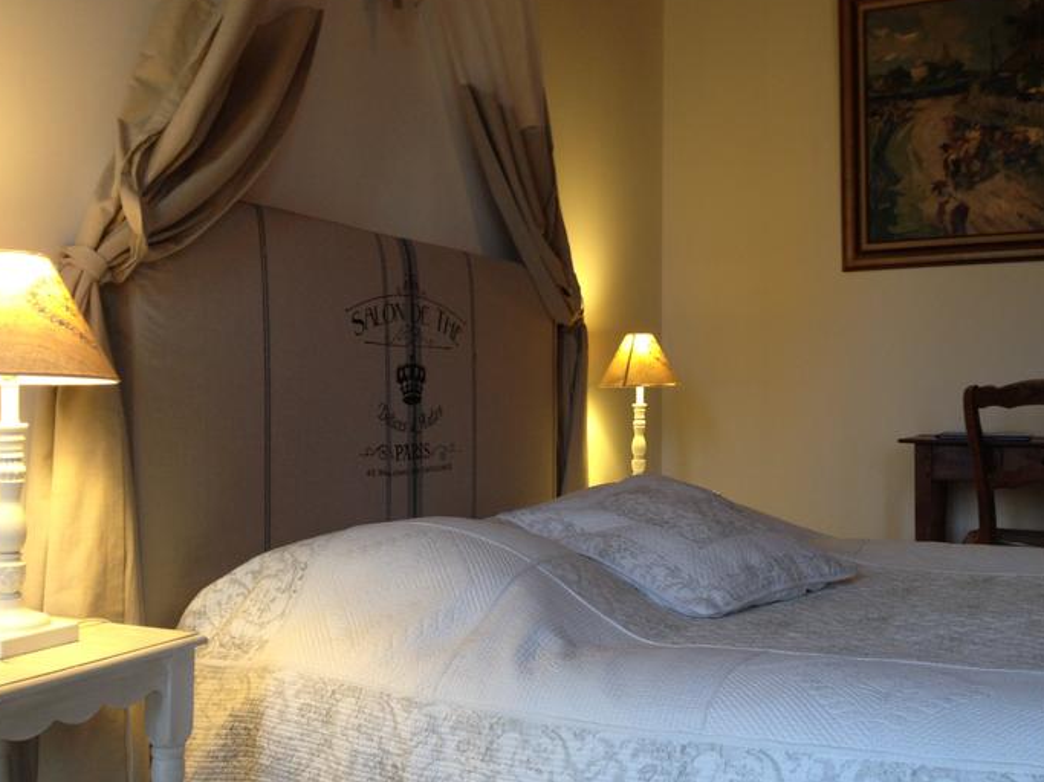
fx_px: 1236
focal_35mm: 41
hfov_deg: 45.8
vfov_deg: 35.1
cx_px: 540
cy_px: 386
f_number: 2.4
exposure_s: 1/20
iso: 80
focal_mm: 4.28
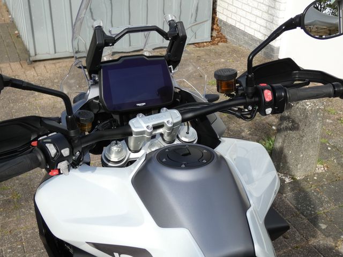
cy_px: 128
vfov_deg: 31.5
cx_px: 172
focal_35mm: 46
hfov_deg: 41.2
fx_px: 456
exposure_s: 1/500
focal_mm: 8.2
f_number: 3.8
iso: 80
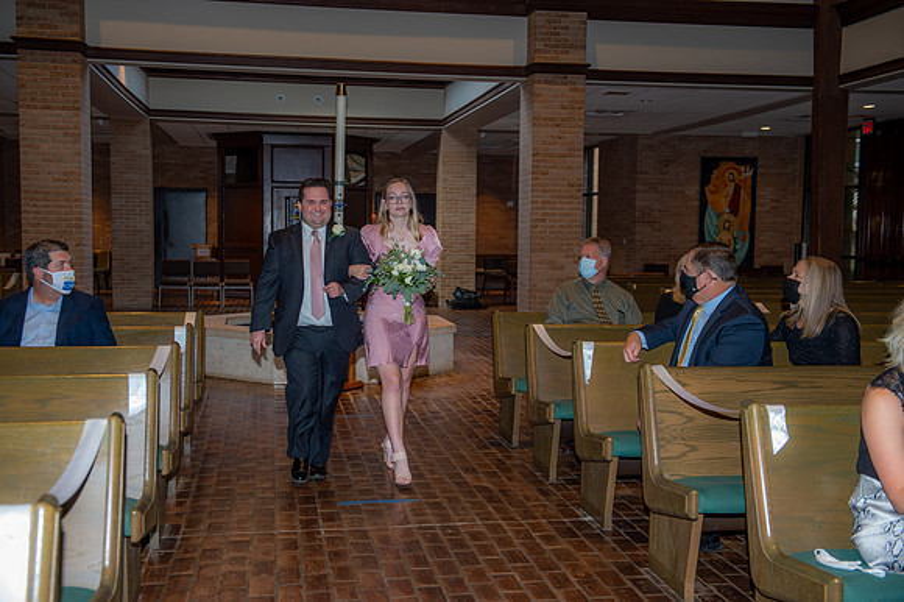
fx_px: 1054
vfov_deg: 31.9
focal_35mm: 42
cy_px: 301
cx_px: 452
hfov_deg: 46.4
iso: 640
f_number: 5
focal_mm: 42
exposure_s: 1/100
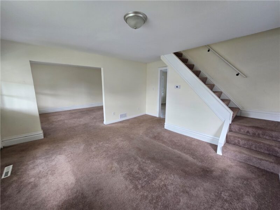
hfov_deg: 106.2
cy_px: 105
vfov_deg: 89.9
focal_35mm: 13
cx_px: 140
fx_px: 105
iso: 125
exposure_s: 1/60
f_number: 2.2
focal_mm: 2.2
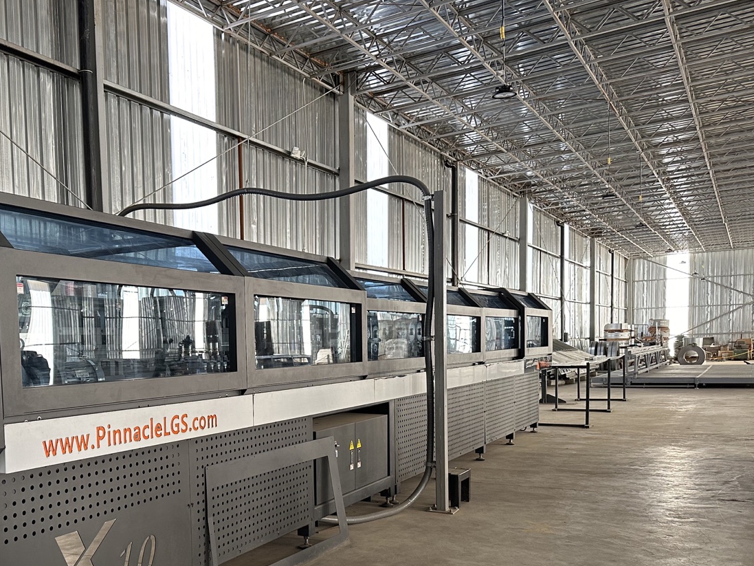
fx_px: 762
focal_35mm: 35
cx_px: 225
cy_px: 400
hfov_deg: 51.2
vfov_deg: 39.9
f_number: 1.78
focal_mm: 6.86
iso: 200
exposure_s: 1/121
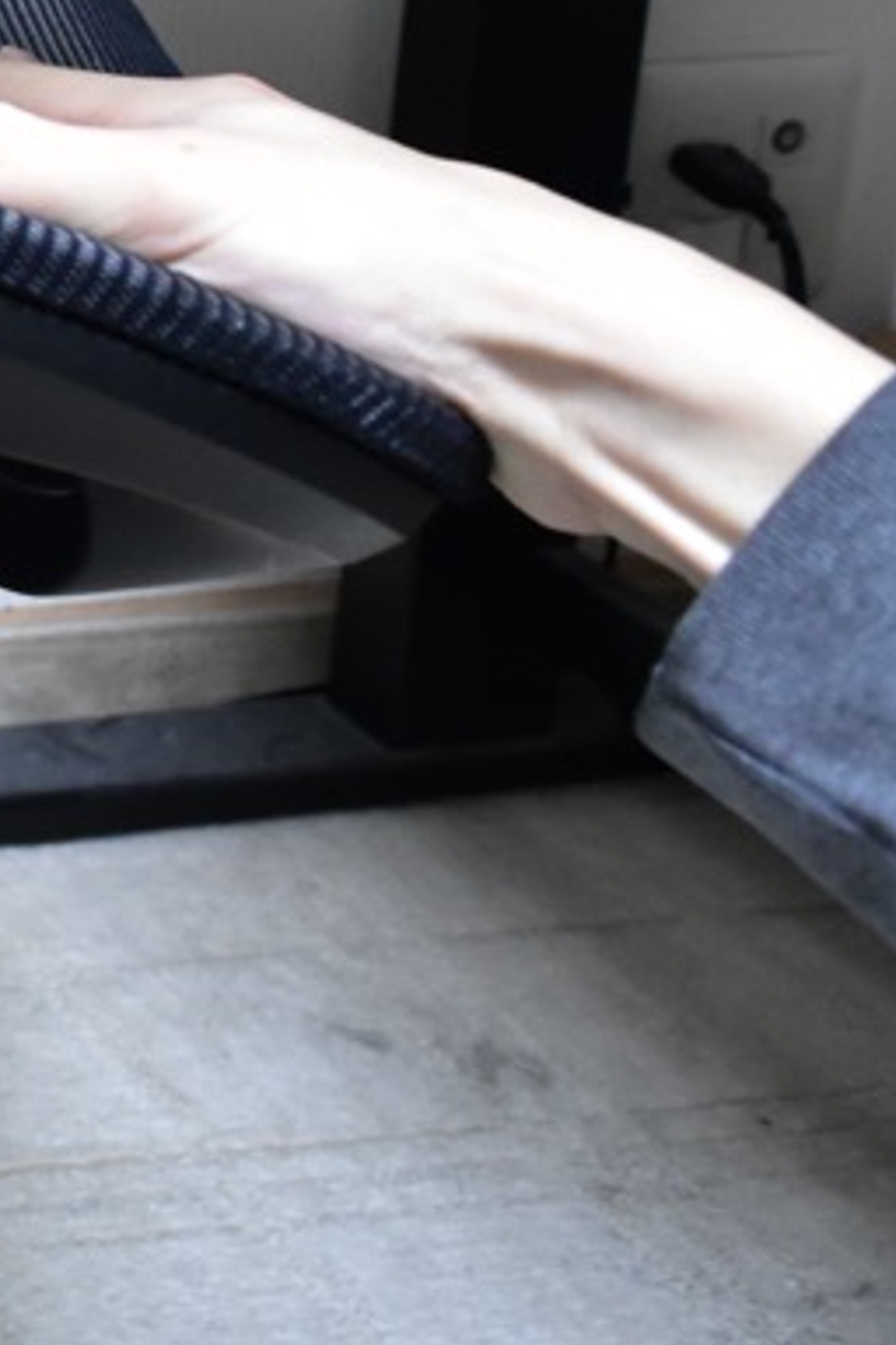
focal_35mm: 81
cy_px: 4
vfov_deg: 24.0
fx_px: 3024
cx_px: -1054
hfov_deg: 13.6
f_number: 5.6
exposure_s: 1/25
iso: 1600
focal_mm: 18
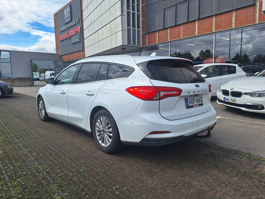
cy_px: 100
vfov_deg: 58.9
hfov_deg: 73.9
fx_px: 176
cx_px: 132
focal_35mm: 23
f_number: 1.8
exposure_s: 1/3571
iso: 40
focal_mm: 5.54
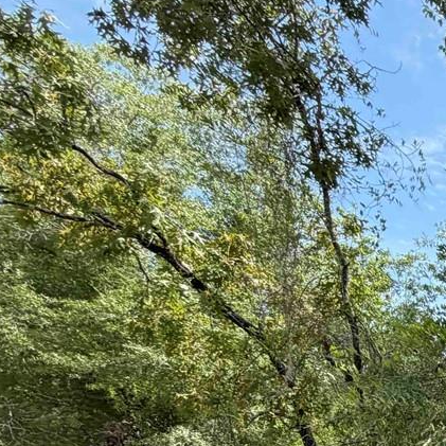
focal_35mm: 47
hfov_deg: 22.3
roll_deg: +2.5
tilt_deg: -4.5
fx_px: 685
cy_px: 527
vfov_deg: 30.8
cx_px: 792
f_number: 2.2
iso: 40
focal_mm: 2.22
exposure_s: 1/559
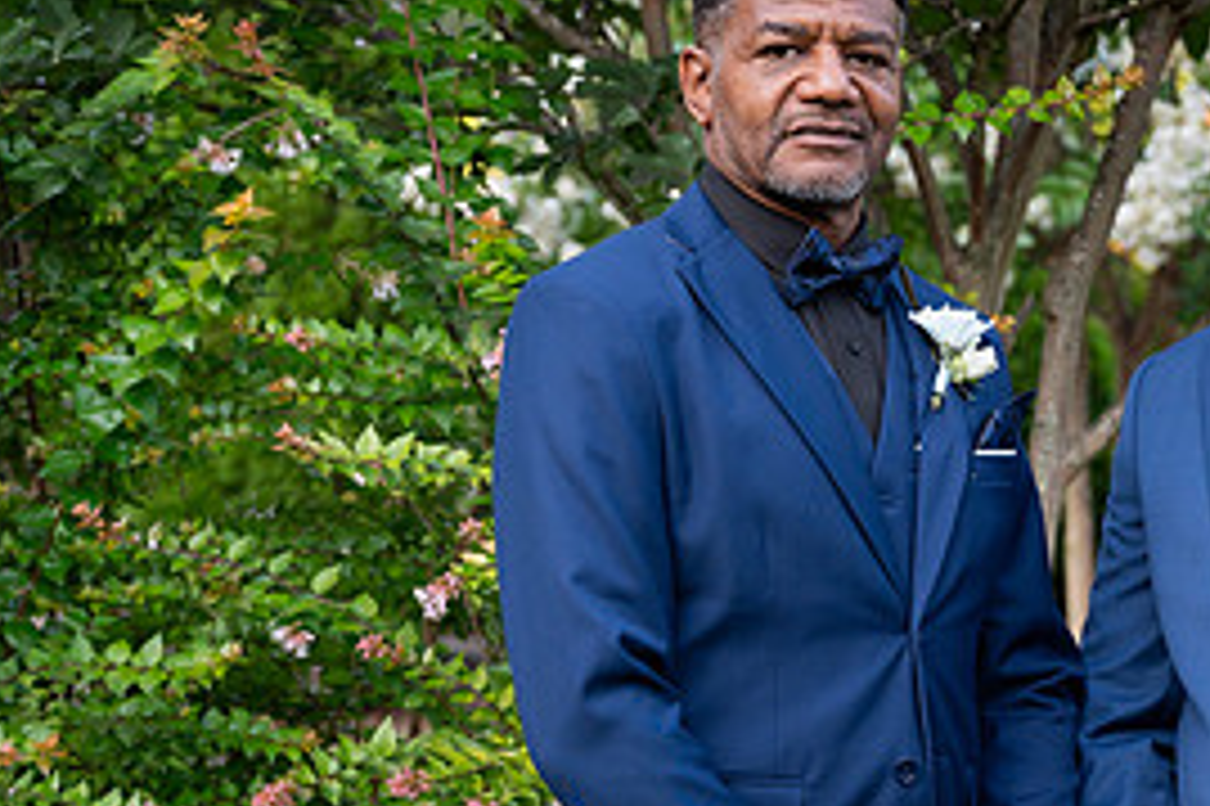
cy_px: 563
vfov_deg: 12.2
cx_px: 738
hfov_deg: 18.3
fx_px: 3762
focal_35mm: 112
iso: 640
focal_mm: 52
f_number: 4
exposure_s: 1/250
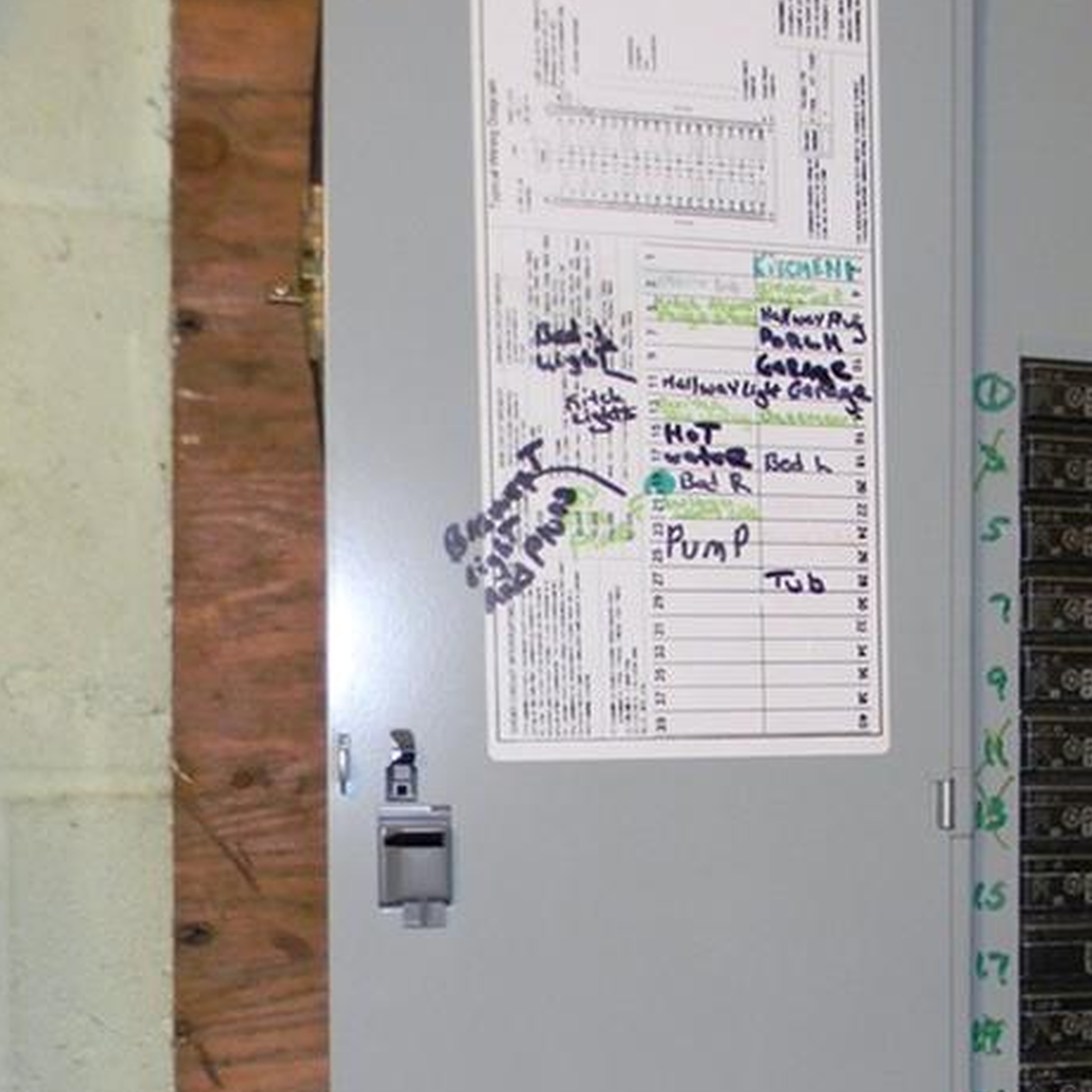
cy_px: 783
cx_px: 1016
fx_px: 1963
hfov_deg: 29.6
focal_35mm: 55
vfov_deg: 30.7
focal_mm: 5
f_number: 3.5
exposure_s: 1/26
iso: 200
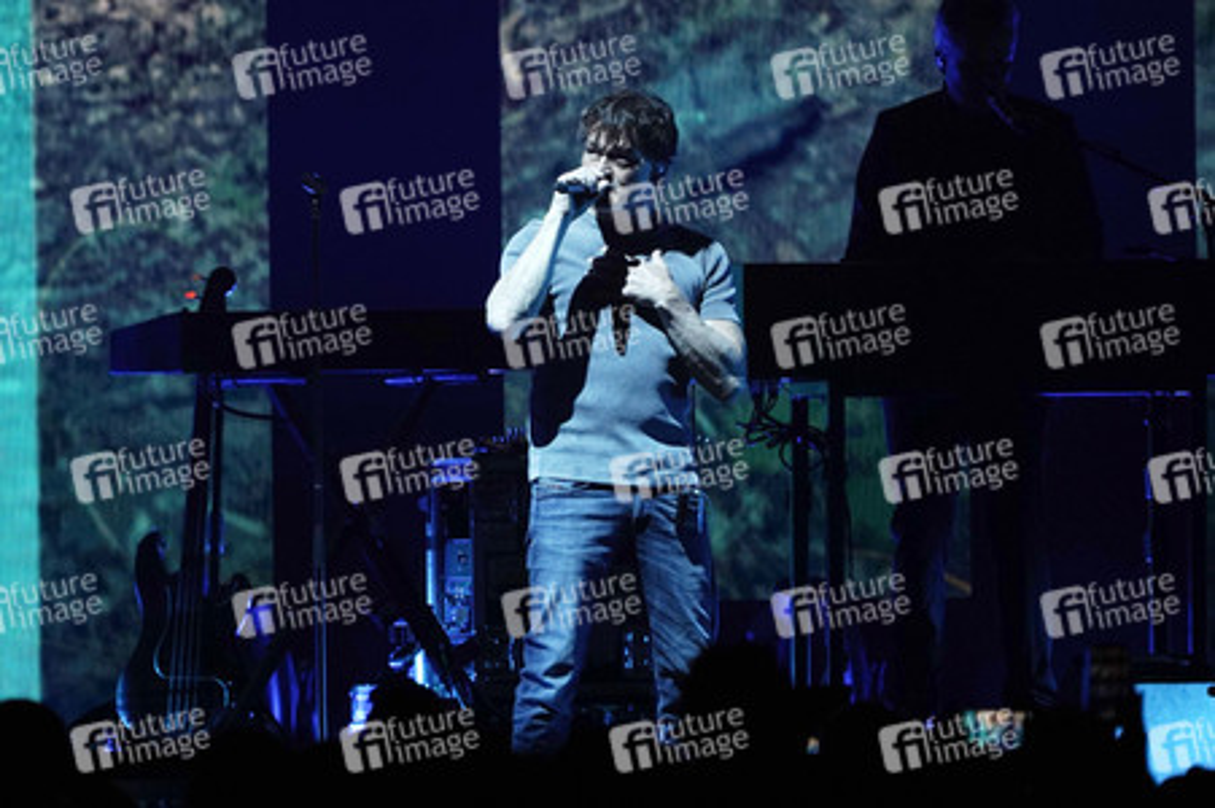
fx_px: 20235
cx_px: 608
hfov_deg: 3.4
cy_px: 404
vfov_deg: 2.3
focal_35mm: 600
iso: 1600
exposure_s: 1/400
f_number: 6.3
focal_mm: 600
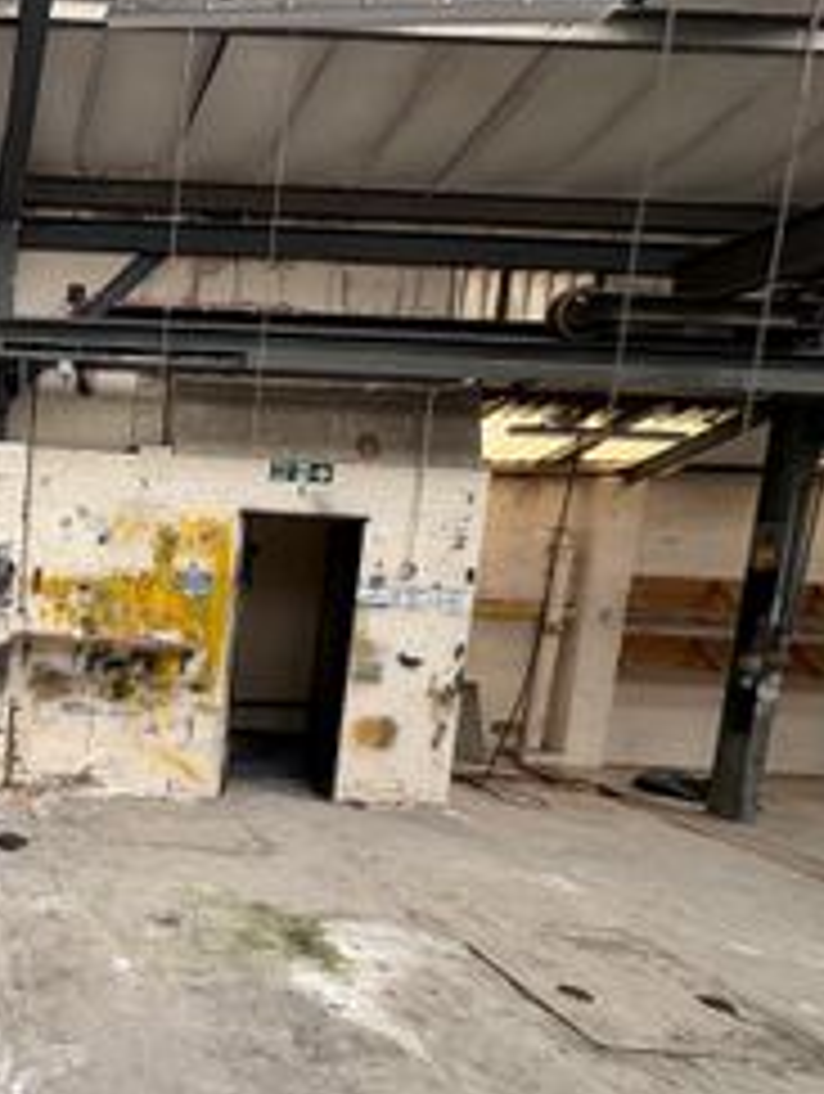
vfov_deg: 73.5
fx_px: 728
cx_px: -72
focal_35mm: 23
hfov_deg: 45.3
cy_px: 621
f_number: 2.2
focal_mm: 2.22
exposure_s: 1/132
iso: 40
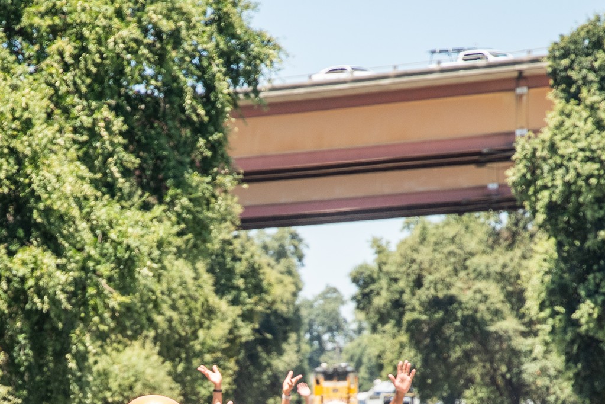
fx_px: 4100
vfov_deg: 5.6
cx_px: 185
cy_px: 472
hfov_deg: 8.4
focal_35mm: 244
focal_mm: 65
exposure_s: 1/1000
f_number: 4
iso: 320
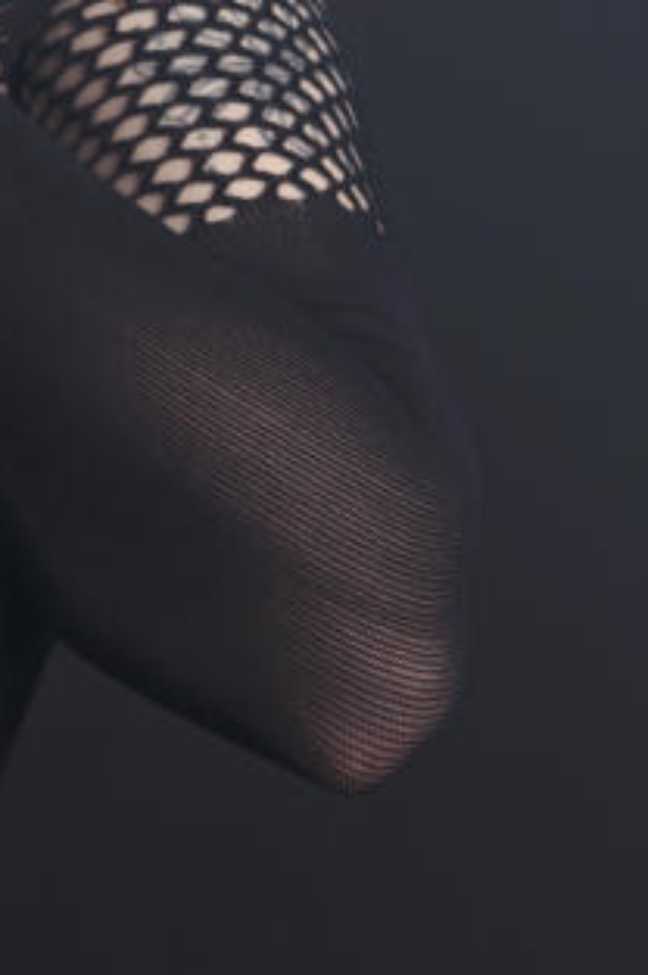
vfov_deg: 11.5
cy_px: -62
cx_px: -369
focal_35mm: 176
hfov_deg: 7.6
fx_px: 4762
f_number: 8
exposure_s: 1/125
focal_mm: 55
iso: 100
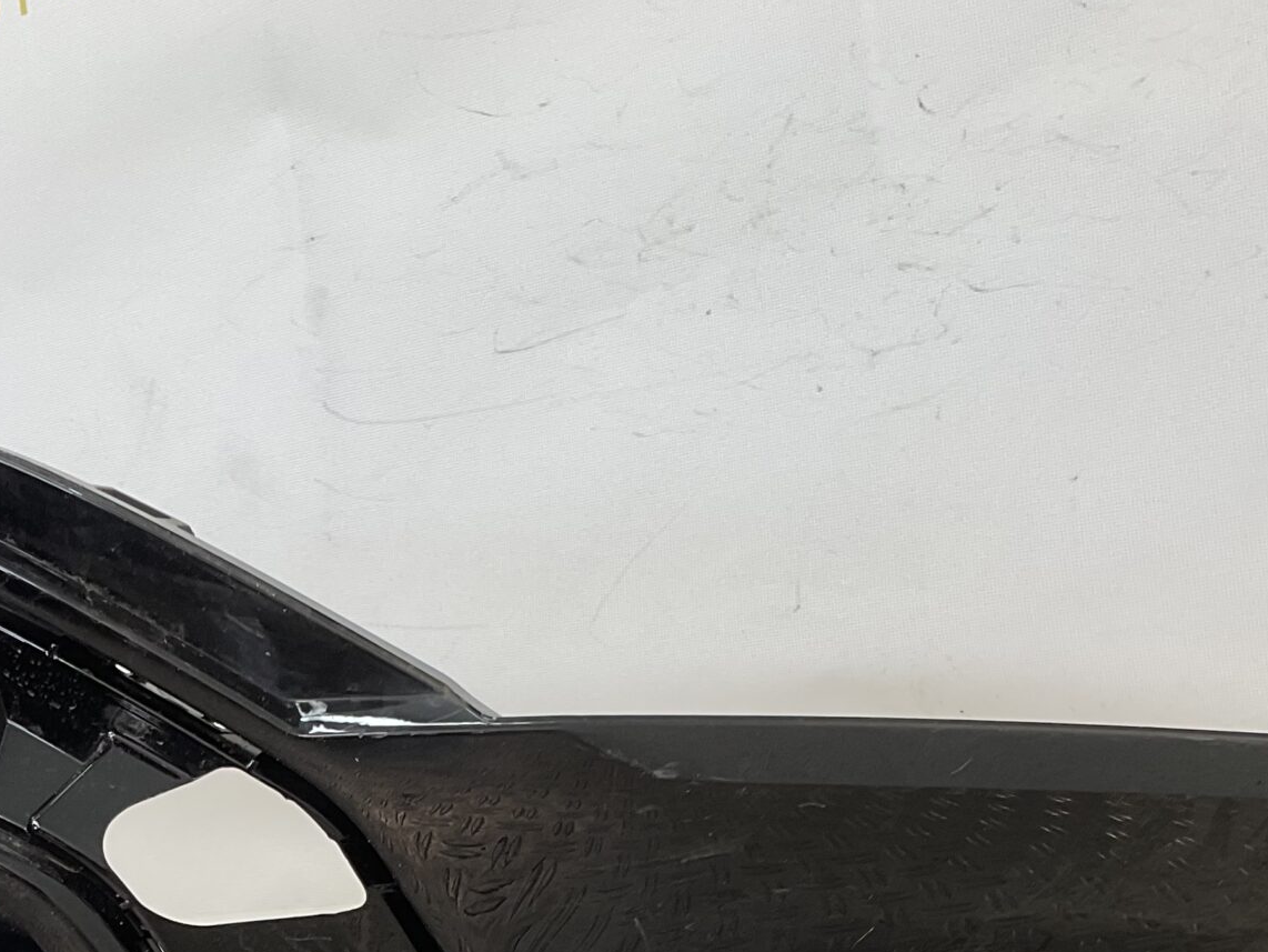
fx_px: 2381
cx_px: 308
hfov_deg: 29.3
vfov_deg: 21.6
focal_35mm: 65
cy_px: 1003
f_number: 1.8
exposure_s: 1/120
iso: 25
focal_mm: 3
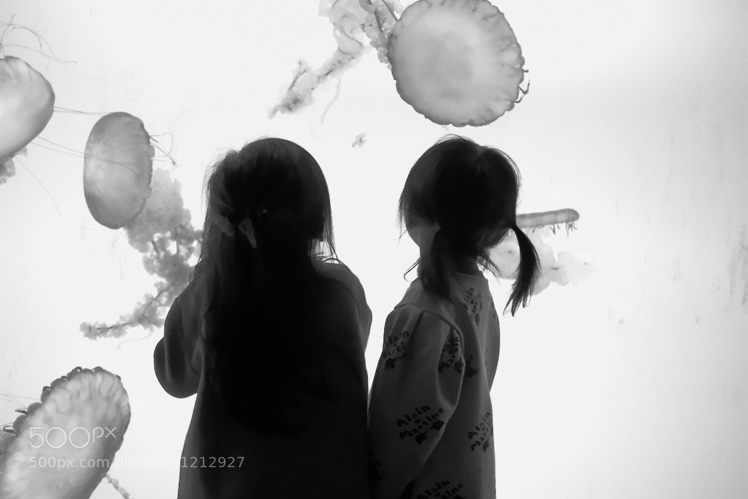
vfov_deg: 37.9
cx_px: 374
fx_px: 727
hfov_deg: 54.4
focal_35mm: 35
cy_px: 250
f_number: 2
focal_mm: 23
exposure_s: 1/60
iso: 5000
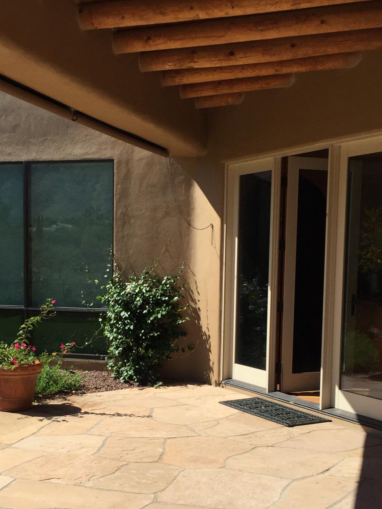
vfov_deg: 37.2
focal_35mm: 51
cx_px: 175
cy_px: 329
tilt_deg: -0.9
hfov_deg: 28.6
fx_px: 750
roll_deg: +0.5
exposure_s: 1/2475
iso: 32
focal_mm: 4.15
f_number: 2.2
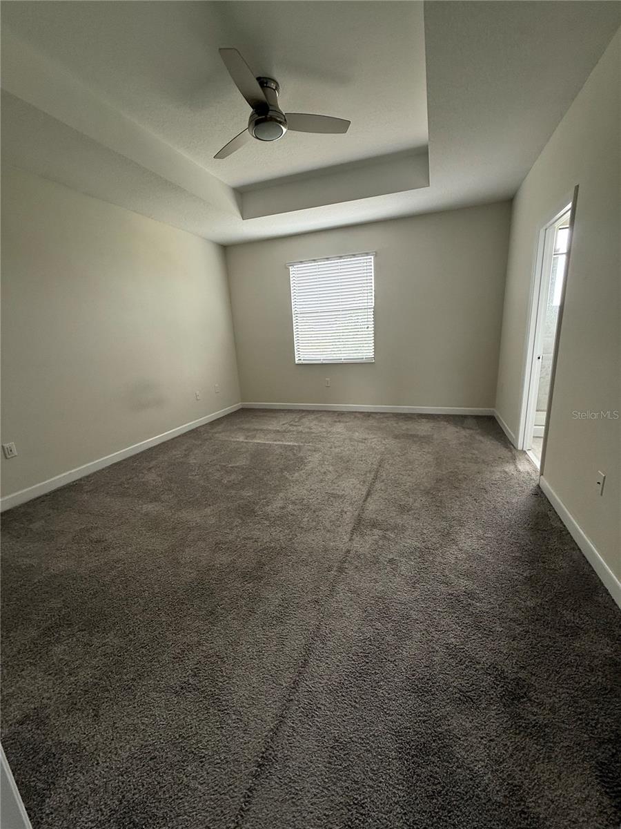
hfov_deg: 85.7
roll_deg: +2.5
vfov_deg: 102.1
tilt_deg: -11.9
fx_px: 335
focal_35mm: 14
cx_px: 310
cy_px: 414
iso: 125
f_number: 2.2
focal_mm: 2.22
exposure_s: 1/99
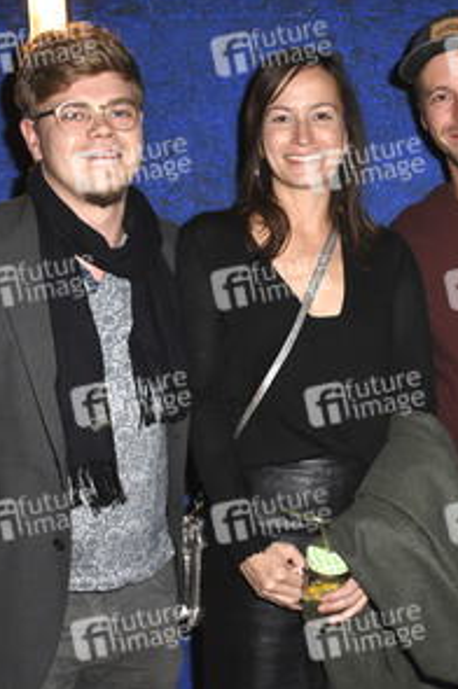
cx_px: 303
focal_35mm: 53
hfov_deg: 25.4
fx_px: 1009
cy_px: 341
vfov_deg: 37.7
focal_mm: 23
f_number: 6.3
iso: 1600
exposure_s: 1/60
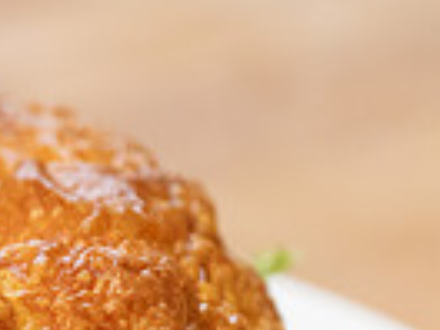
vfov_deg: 5.8
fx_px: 3229
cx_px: -470
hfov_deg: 7.5
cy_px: 468
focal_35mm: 254
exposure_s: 1/400
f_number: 5.6
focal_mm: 60
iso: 1600
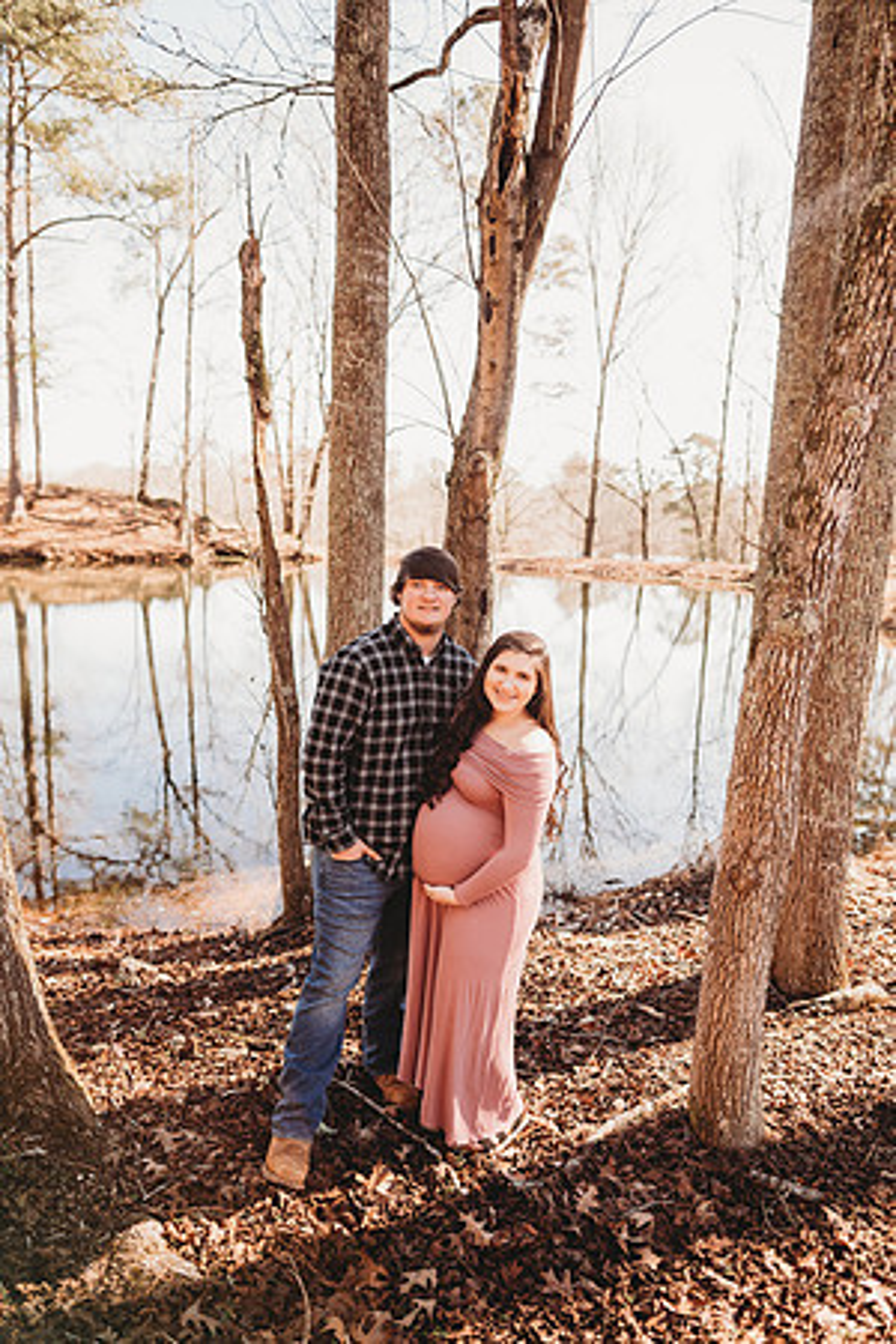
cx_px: 448
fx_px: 896
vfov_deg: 73.7
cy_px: 672
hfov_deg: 53.1
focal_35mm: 24
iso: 100
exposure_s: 1/250
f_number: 2.2
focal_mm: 24
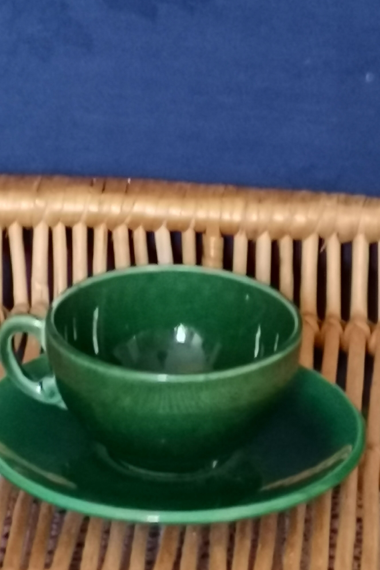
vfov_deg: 10.9
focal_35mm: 188
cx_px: 171
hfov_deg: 7.3
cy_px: 285
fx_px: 2977
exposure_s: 1/18
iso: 800
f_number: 1.8
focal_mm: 4.75
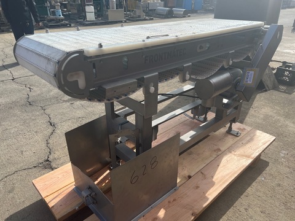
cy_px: 110
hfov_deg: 67.3
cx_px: 148
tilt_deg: -28.8
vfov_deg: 53.1
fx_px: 222
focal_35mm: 26
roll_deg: -0.4
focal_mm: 5.7
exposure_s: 1/3831
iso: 50
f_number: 1.5
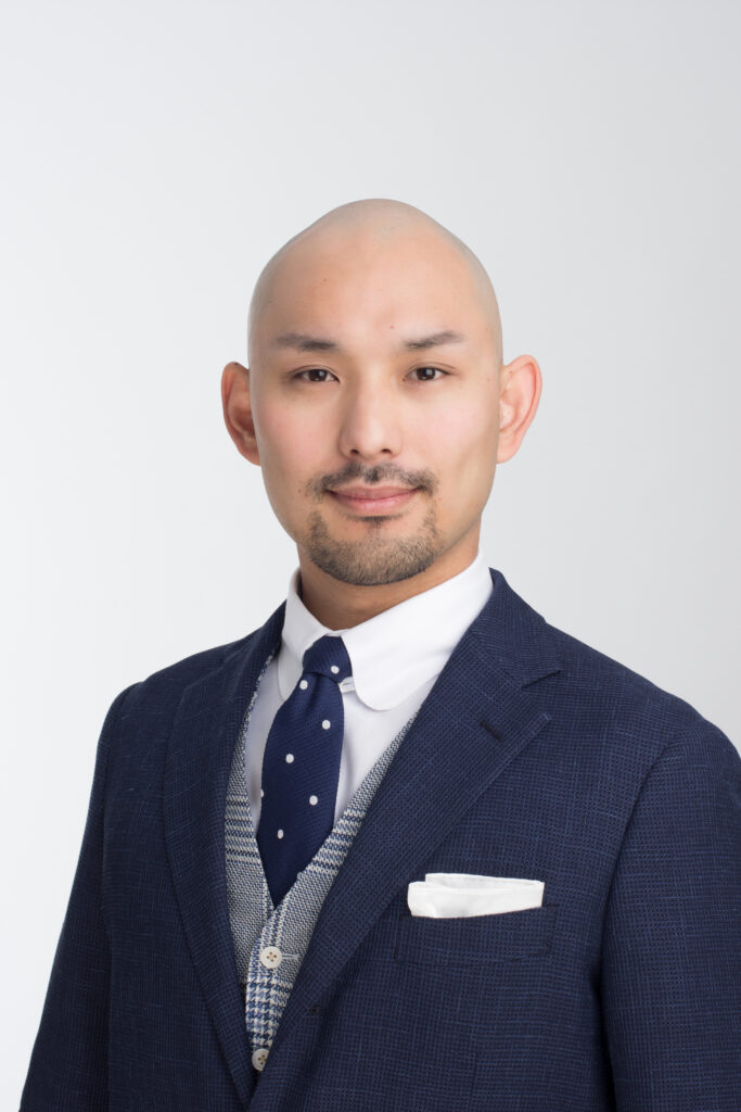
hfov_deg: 18.2
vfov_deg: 27.0
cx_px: 370
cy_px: 556
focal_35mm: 75
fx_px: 2315
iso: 100
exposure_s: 1/125
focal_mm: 50
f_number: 8
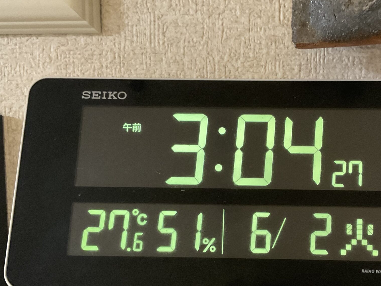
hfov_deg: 38.4
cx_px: 257
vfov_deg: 29.5
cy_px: 188
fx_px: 539
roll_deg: -0.5
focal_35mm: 49
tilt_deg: -6.4
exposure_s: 1/33
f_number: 1.8
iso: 250
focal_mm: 3
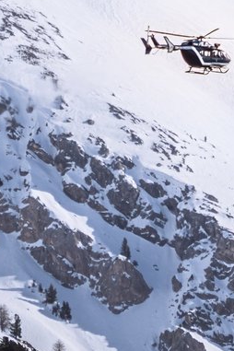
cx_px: 232
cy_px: 30
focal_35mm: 1967
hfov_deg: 0.7
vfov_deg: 1.0
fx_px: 19177
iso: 200
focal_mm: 300
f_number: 5.6
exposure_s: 1/1600
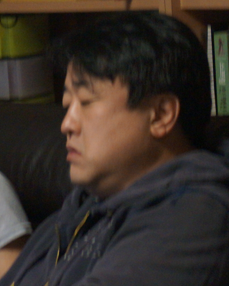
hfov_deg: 8.1
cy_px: 125
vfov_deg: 10.3
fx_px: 1593
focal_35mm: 188
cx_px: -104
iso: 3200
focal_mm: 55
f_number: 5.6
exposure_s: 1/125
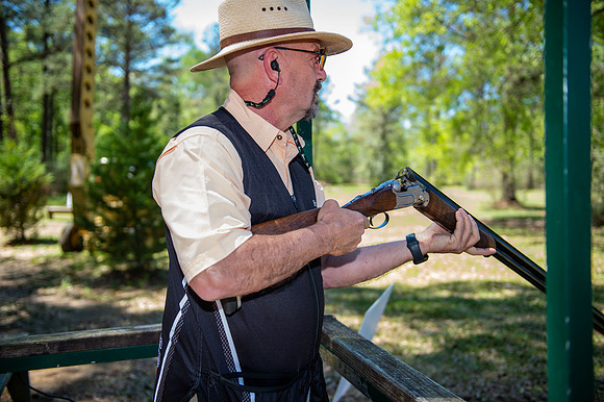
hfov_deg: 53.2
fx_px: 604
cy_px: 201
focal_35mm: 36
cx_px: 302
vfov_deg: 36.8
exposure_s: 1/160
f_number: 2.8
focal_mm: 36
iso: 50
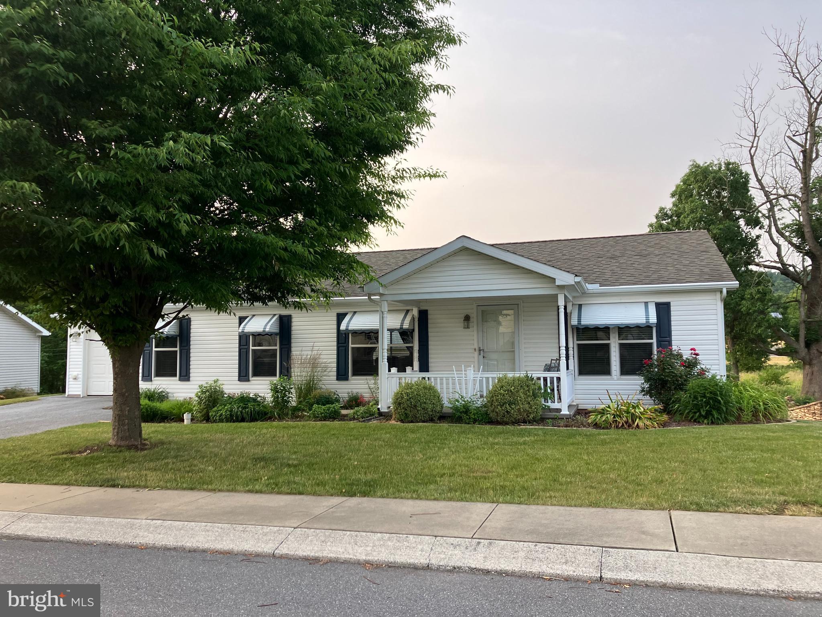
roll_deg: +0.7
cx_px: 411
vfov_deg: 49.7
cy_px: 308
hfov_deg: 63.4
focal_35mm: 28
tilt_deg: +5.5
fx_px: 665
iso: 32
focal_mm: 3.99
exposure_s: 1/415
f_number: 1.8
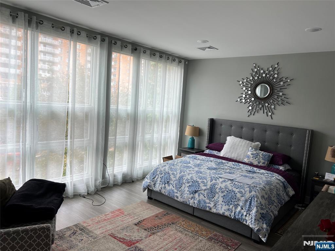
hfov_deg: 67.3
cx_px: 168
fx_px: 252
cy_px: 126
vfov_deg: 53.1
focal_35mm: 26
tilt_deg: -4.3
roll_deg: -4.6
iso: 50
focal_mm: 5.7
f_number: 1.5
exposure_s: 1/303
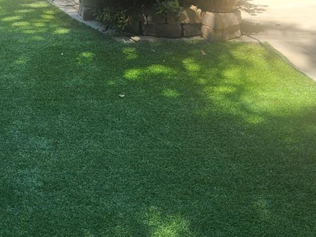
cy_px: -77
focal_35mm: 71
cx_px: 10
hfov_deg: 26.2
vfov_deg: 19.1
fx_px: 648
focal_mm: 5.4
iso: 20
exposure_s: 1/519
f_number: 1.8
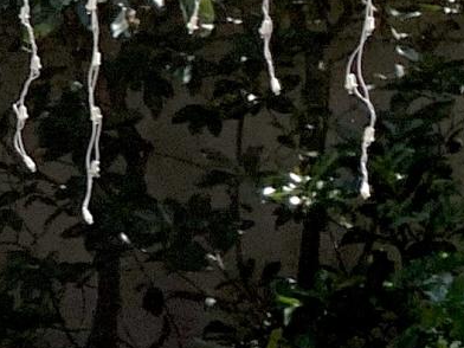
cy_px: 200
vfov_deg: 7.5
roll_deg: +1.0
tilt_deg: -3.8
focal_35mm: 199
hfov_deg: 8.3
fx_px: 2667
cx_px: -974
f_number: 1.8
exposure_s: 1/1332
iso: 25
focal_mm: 4.25
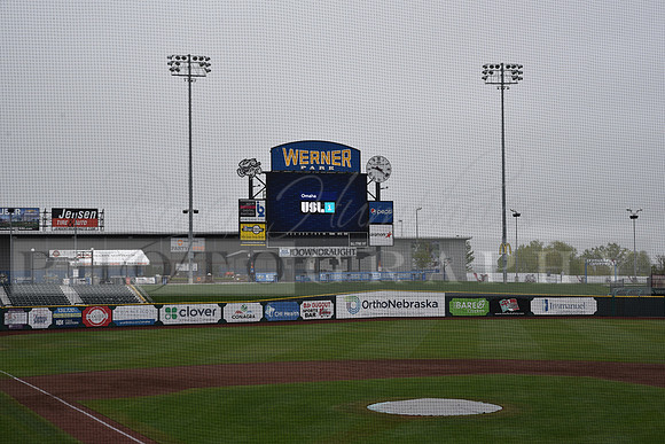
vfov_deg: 19.5
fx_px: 1293
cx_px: 332
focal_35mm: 70
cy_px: 222
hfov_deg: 28.8
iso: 400
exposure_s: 1/400
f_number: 10
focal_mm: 70
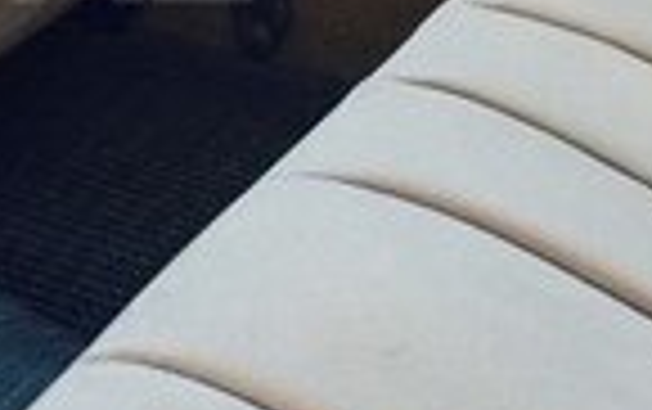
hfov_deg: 14.3
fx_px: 2491
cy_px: -65
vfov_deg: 9.3
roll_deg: +3.5
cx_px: -207
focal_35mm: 140
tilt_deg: -27.9
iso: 50
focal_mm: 4.15
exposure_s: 1/100
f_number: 2.2
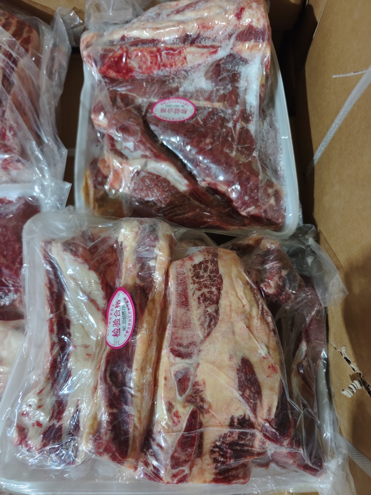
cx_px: 186
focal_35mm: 23
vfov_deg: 73.9
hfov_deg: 58.9
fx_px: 329
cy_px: 248
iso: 976
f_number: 1.57
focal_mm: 6.51
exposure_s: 1/50
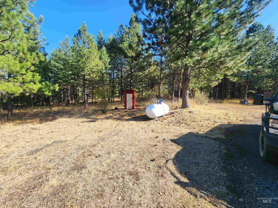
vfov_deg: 89.9
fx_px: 104
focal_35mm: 13
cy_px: 104
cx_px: 139
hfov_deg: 106.2
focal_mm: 2.2
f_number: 2.2
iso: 50
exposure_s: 1/643
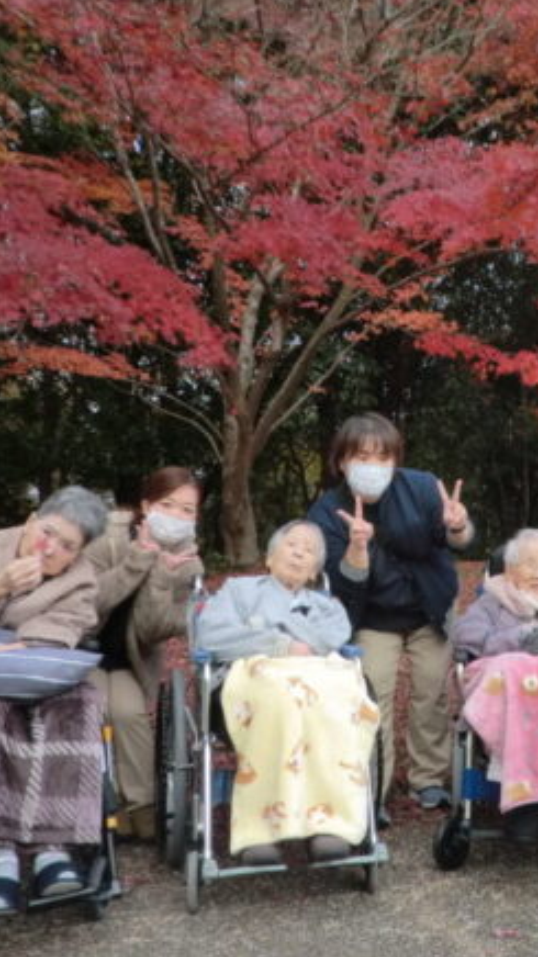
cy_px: 470
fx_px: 990
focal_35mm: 39
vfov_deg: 51.6
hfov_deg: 29.3
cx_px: 474
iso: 50
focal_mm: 4.7
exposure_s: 1/250
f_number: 2.8
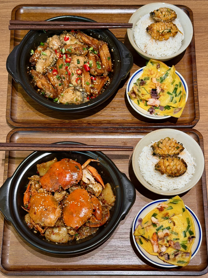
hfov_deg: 30.3
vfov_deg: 39.7
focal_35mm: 48
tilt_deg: -67.1
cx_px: 104
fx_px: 385
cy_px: 139
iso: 80
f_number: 1.78
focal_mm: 6.76
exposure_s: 1/100
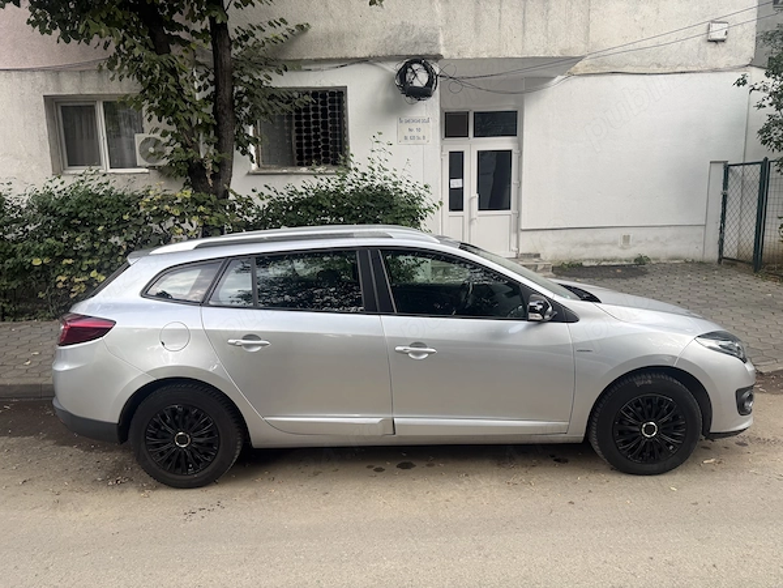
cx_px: 392
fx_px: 543
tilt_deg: -9.9
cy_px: 294
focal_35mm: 24
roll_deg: +1.4
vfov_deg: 56.8
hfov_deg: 71.6
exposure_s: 1/494
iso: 80
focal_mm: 6.76
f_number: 1.78
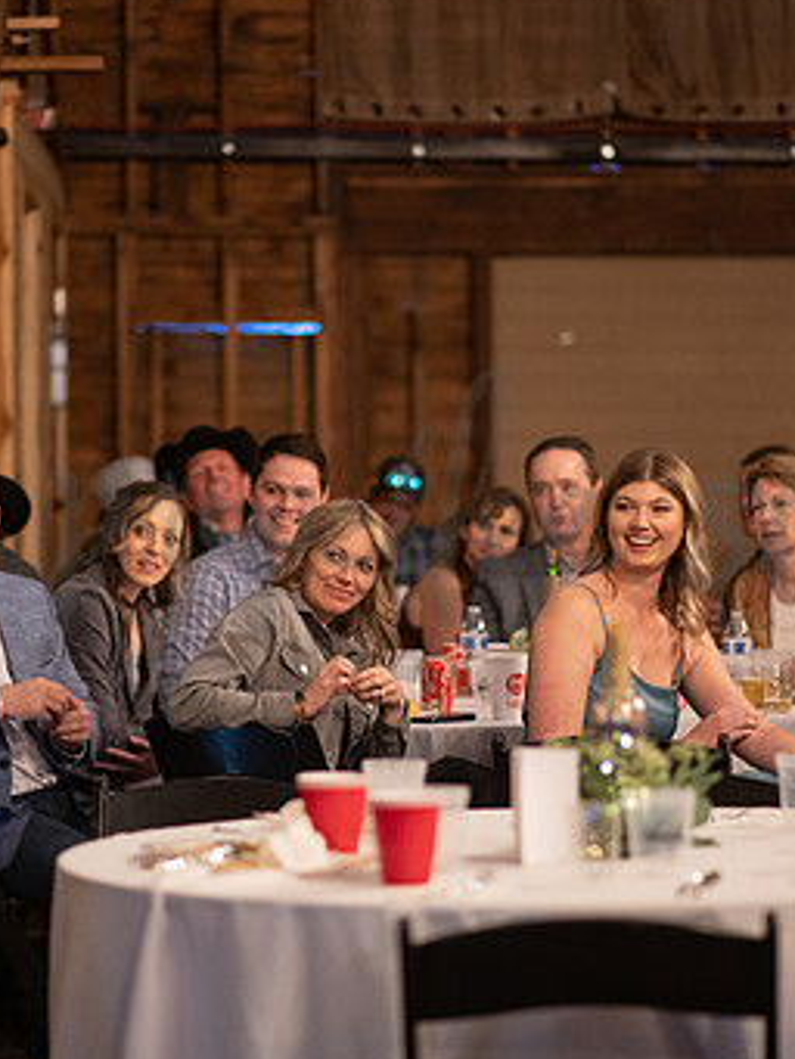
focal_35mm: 139
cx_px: 329
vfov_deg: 14.2
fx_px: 4254
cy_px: 503
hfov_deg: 10.7
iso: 2500
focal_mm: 85
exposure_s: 1/200
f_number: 1.4
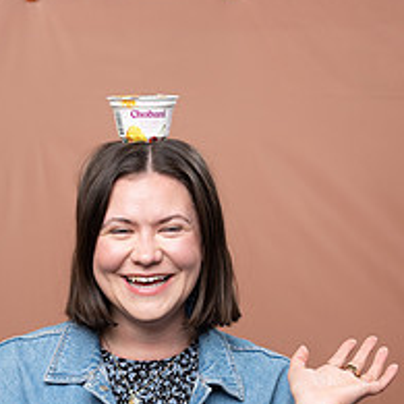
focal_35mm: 100
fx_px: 1320
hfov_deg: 17.4
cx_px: 184
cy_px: 387
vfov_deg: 17.1
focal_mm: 51
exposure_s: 1/160
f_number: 4
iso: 320
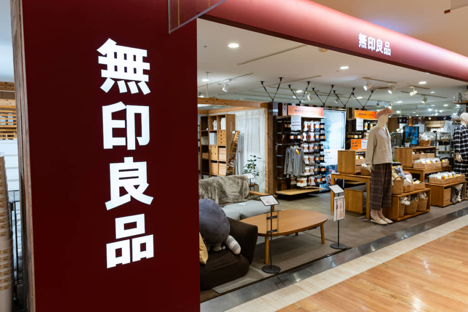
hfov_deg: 73.7
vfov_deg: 53.1
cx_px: 234
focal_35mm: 24
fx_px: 312
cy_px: 156
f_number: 6.3
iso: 125
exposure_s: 1/15
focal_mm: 24
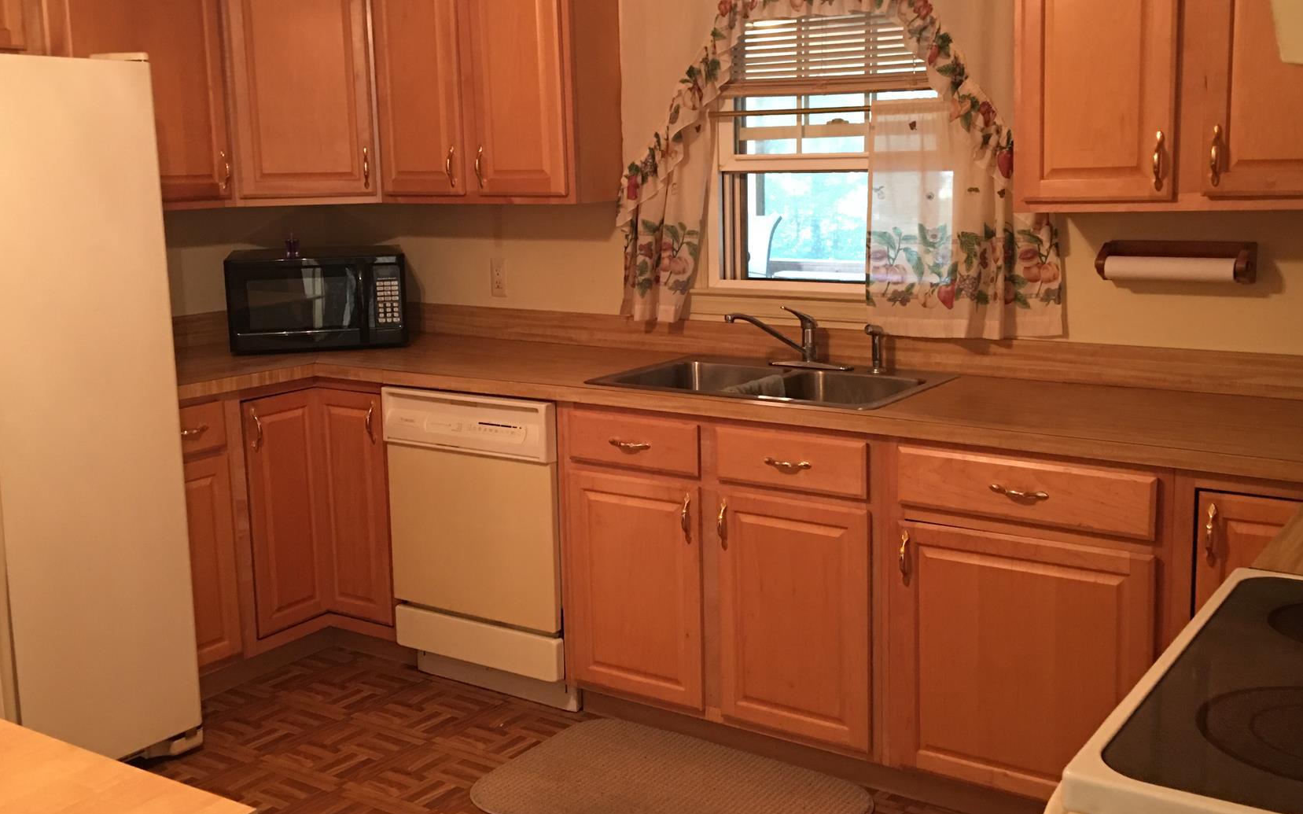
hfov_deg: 51.5
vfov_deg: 33.6
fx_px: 1349
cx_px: 678
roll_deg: +1.6
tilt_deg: -8.8
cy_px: 390
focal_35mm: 38
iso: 50
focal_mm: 4.15
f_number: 2.2
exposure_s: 1/4
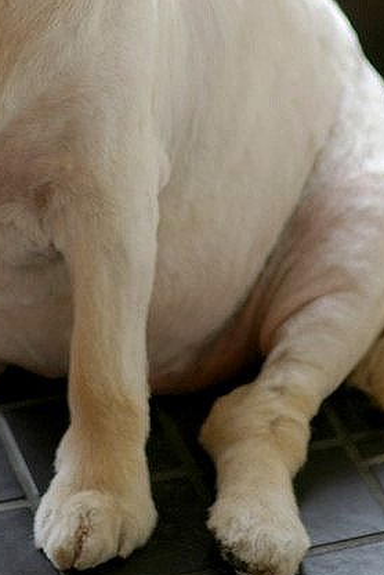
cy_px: 64
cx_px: 86
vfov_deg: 9.2
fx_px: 3545
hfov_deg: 6.2
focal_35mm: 222
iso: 200
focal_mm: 77
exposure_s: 1/125
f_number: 2.2
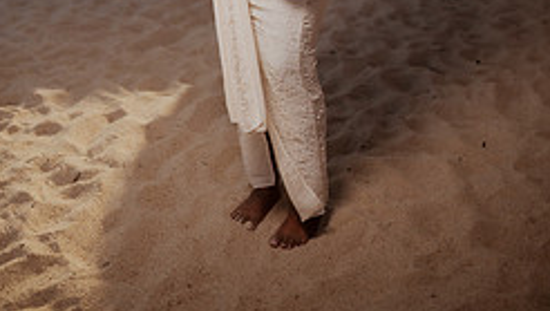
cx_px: 315
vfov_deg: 16.1
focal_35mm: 67
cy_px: -188
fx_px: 978
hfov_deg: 31.4
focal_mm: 35
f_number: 1.8
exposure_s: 1/8000
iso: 50
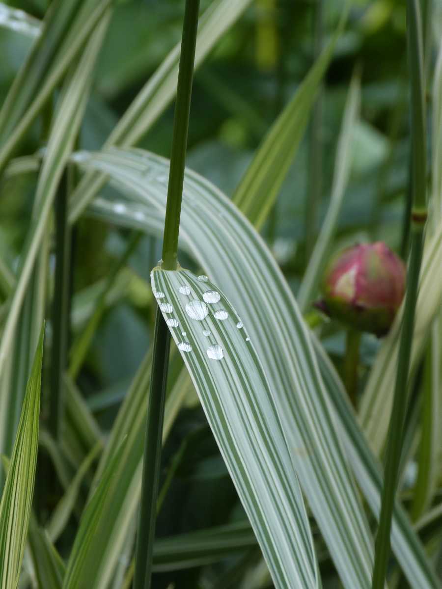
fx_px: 6282
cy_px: 294
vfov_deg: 5.4
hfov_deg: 4.0
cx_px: 221
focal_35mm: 369
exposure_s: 1/250
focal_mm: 66.3
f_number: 5.6
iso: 100
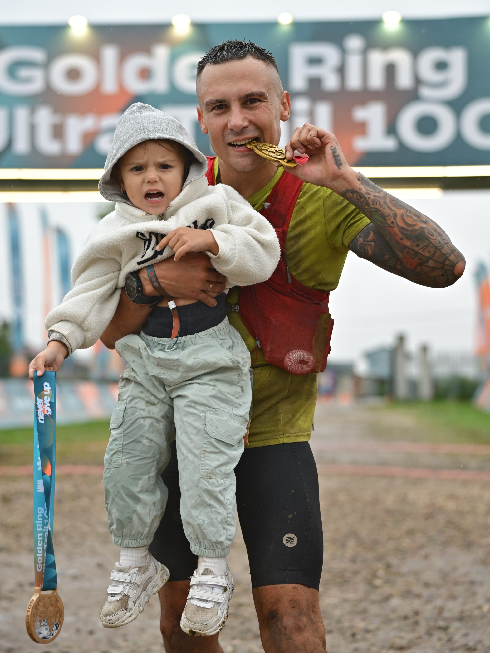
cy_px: 290
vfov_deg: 30.2
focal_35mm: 64
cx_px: 245
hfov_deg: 22.9
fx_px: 1208
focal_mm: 59
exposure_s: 1/1250
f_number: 2.4
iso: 800
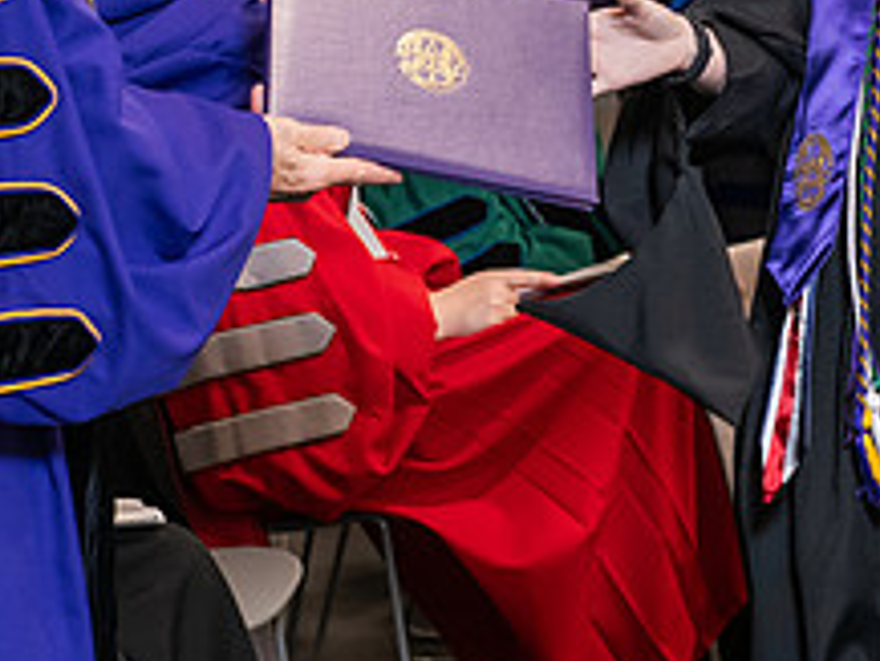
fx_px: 4578
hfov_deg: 11.0
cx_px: 519
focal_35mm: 180
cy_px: -87
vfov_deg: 8.2
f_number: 5
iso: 2000
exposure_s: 1/125
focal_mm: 70
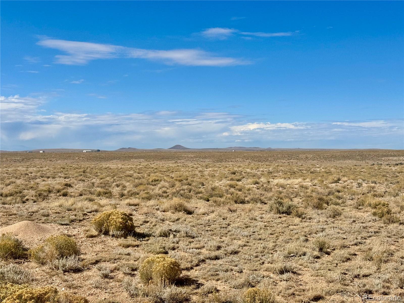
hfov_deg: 39.7
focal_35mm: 48
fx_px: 560
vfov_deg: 30.3
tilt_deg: -1.2
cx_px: 202
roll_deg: +0.0
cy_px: 152
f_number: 1.78
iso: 64
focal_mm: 6.76
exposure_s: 1/9009
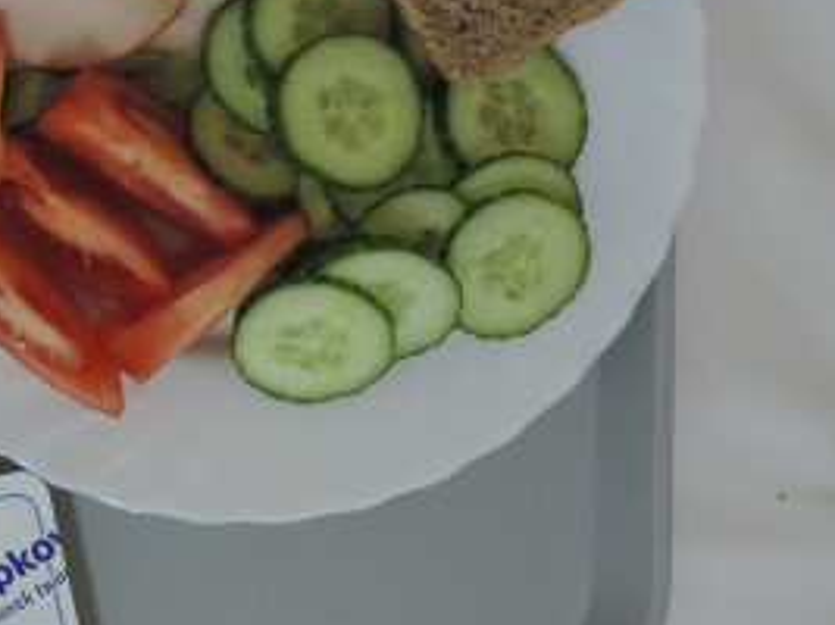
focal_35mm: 55
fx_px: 1326
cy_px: 177
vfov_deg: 26.3
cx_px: -119
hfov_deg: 30.6
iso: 400
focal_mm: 4.3
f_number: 3
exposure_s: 1/25
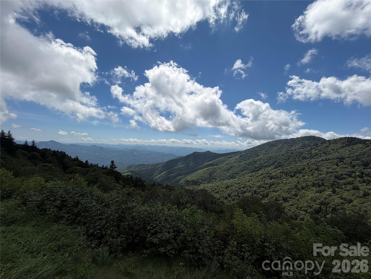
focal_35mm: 14
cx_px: 186
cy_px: 140
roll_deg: -1.9
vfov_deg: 85.7
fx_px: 150
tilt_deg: +1.3
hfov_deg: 102.1
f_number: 2.2
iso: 20
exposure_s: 1/1656
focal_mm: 2.22
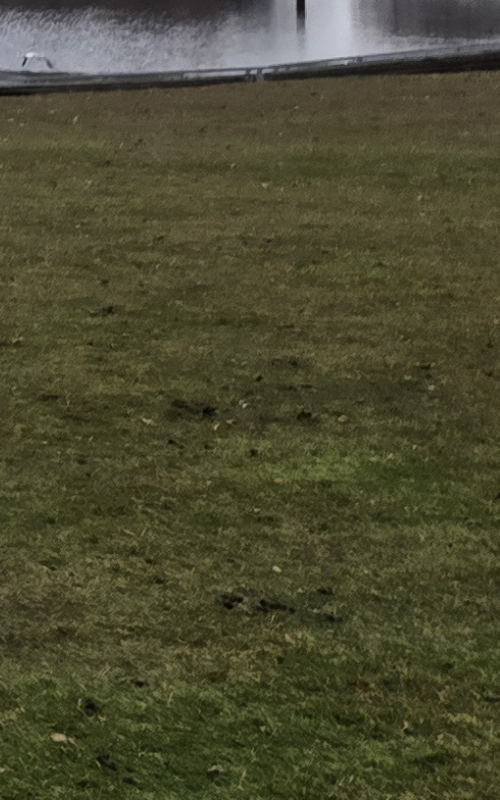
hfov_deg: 8.7
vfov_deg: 16.6
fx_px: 2617
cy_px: -190
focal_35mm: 120
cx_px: -1075
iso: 50
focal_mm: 5.4
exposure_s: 1/180
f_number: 1.8
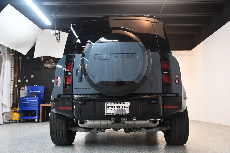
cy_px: 76
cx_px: 115
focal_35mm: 36
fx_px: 230
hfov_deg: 53.1
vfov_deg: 36.8
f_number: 3.8
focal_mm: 24
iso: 3200
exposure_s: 1/125
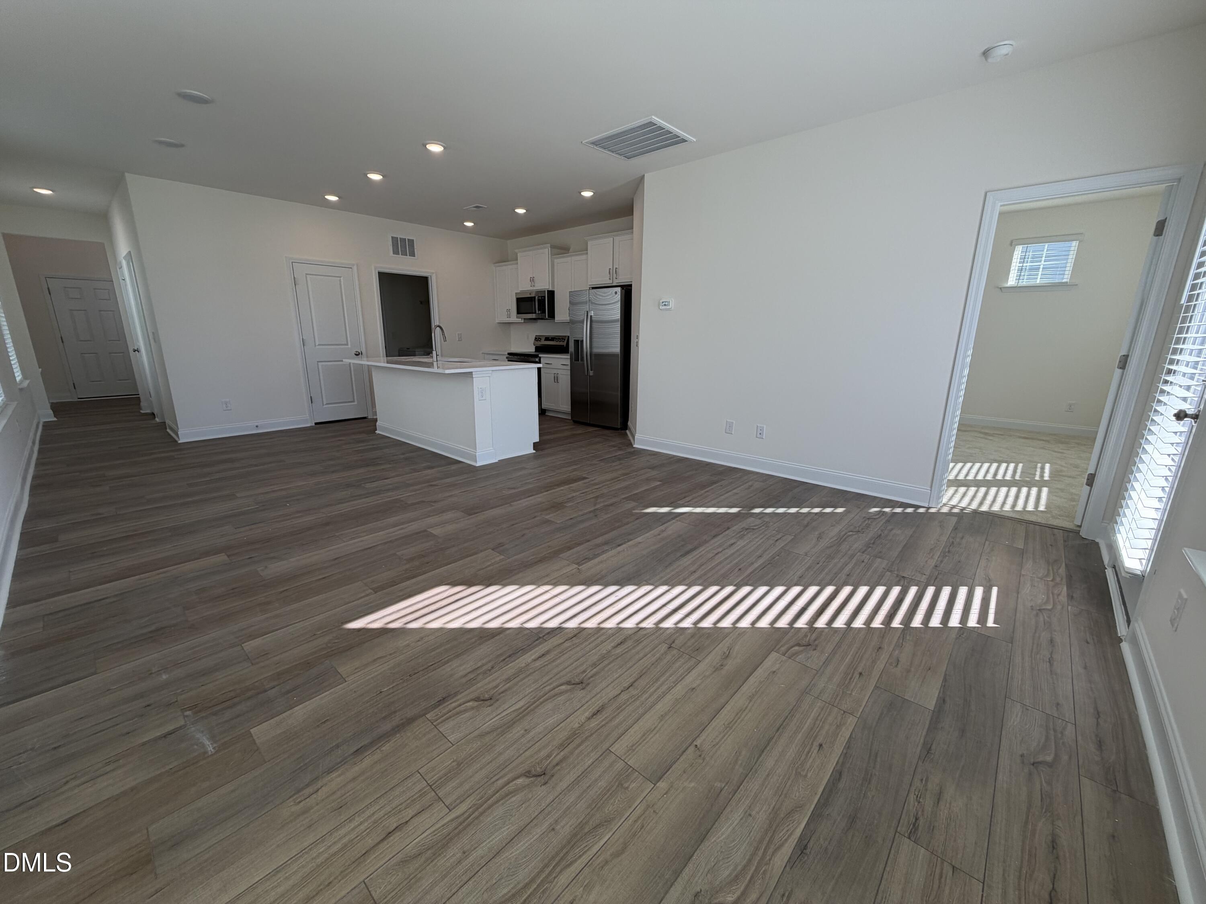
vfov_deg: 85.7
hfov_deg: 102.1
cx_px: 603
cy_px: 452
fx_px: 488
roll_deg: +0.0
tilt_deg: -14.4
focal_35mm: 14
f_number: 2.2
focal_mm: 2.22
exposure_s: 1/120
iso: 32
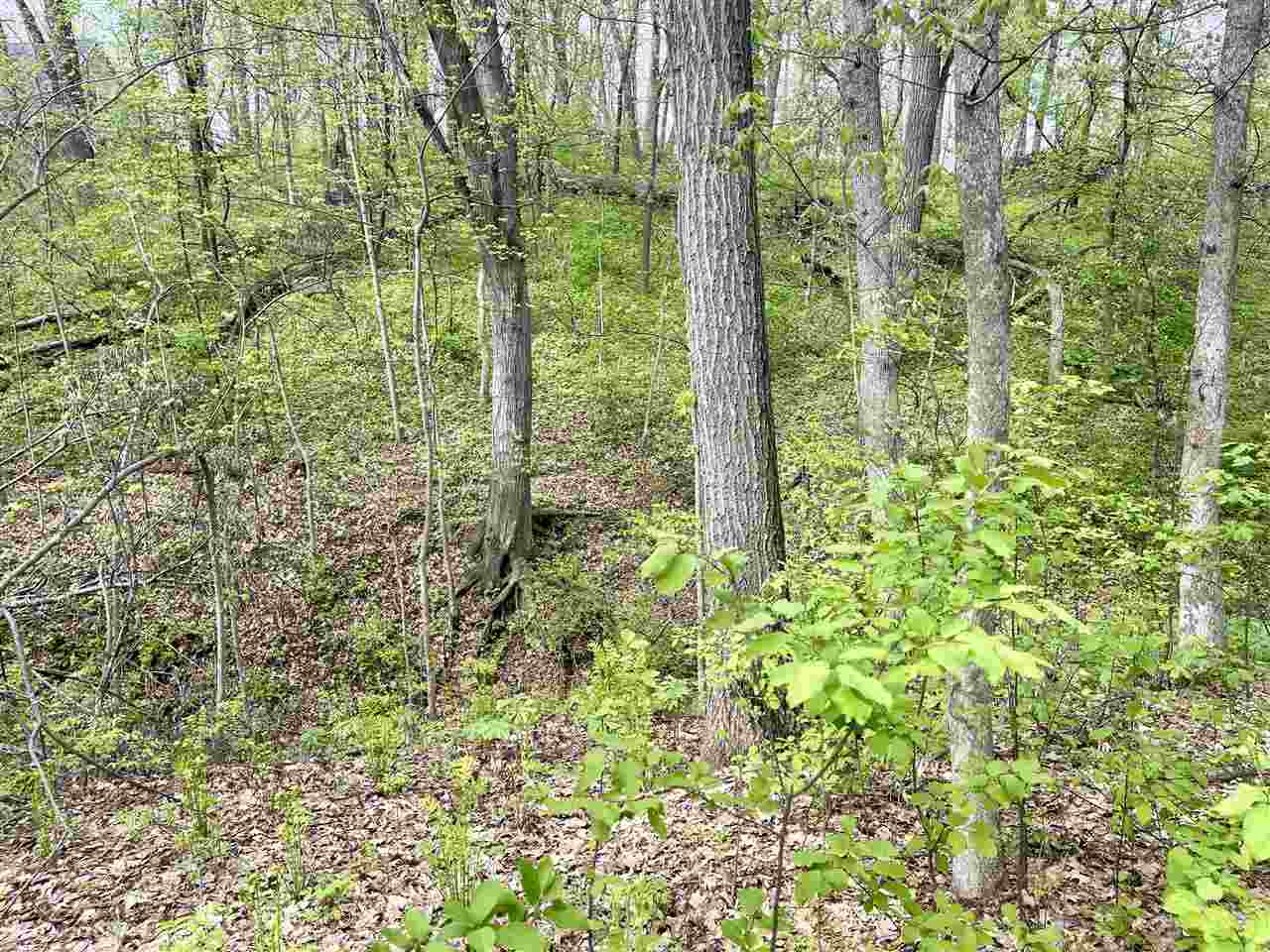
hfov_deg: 69.4
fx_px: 917
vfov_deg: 54.9
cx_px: 635
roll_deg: -1.0
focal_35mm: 25
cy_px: 476
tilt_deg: -14.6
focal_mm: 5.1
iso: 32
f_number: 1.6
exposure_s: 1/540
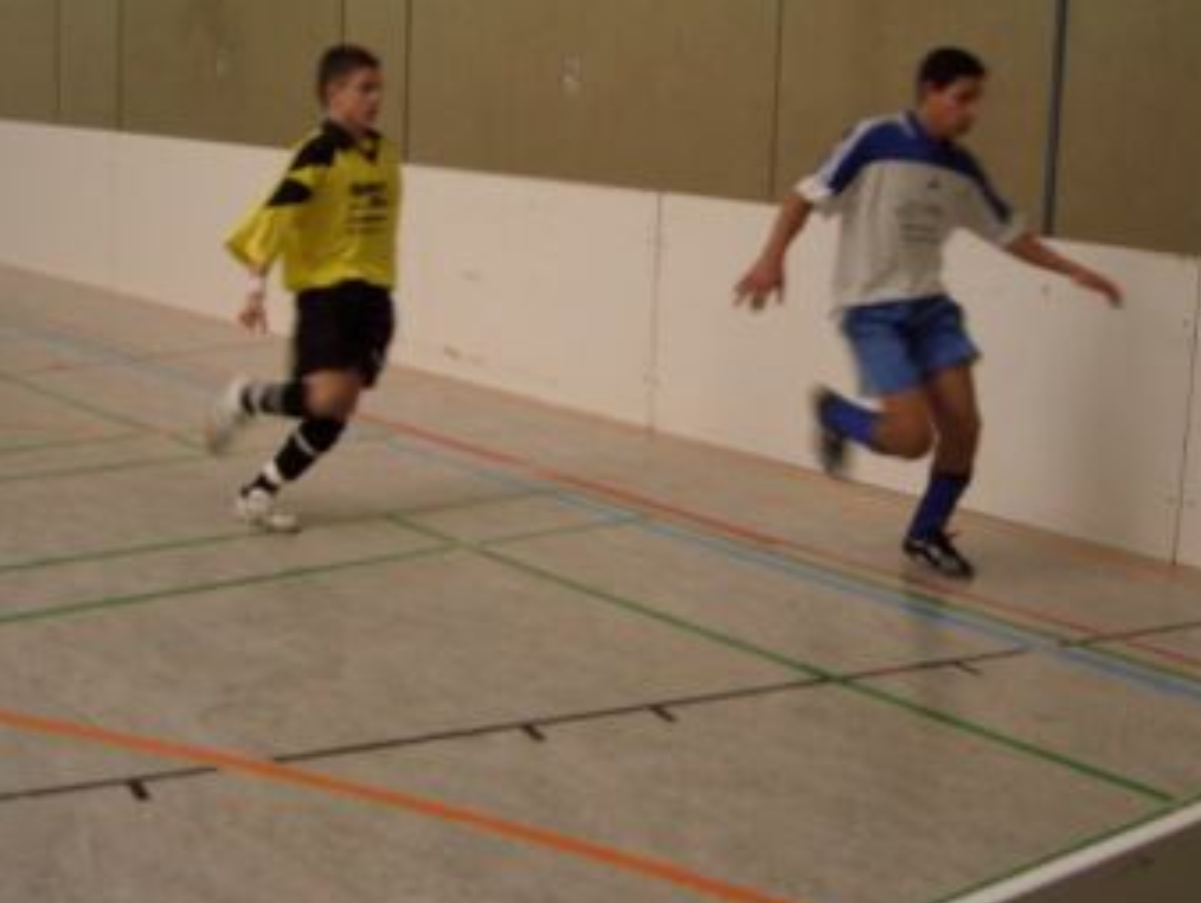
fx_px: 1805
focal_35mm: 52
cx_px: 643
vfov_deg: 28.0
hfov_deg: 36.8
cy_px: 388
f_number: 3
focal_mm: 9.2
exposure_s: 1/100
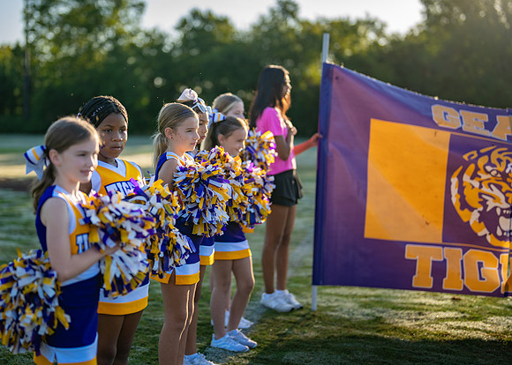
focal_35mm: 59
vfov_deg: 24.0
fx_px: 859
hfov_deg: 33.1
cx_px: 207
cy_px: 162
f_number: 1.2
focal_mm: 50
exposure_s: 1/2500
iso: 100
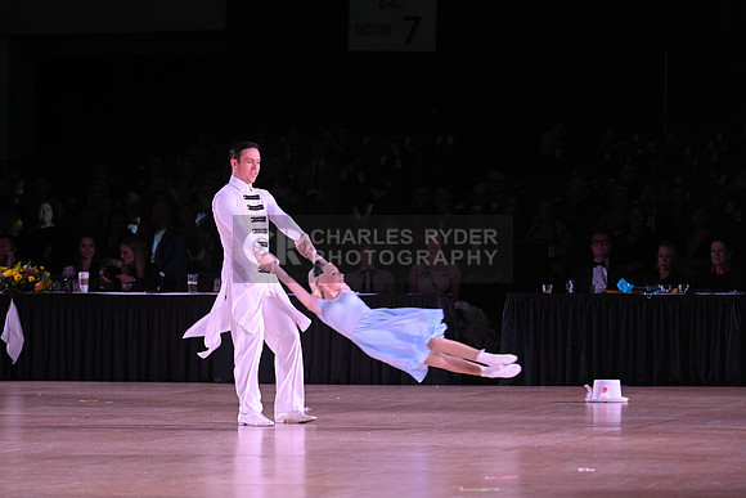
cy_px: 249
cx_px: 373
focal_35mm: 185
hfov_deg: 11.1
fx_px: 3834
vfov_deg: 7.4
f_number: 4
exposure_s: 1/200
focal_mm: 185
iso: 1600
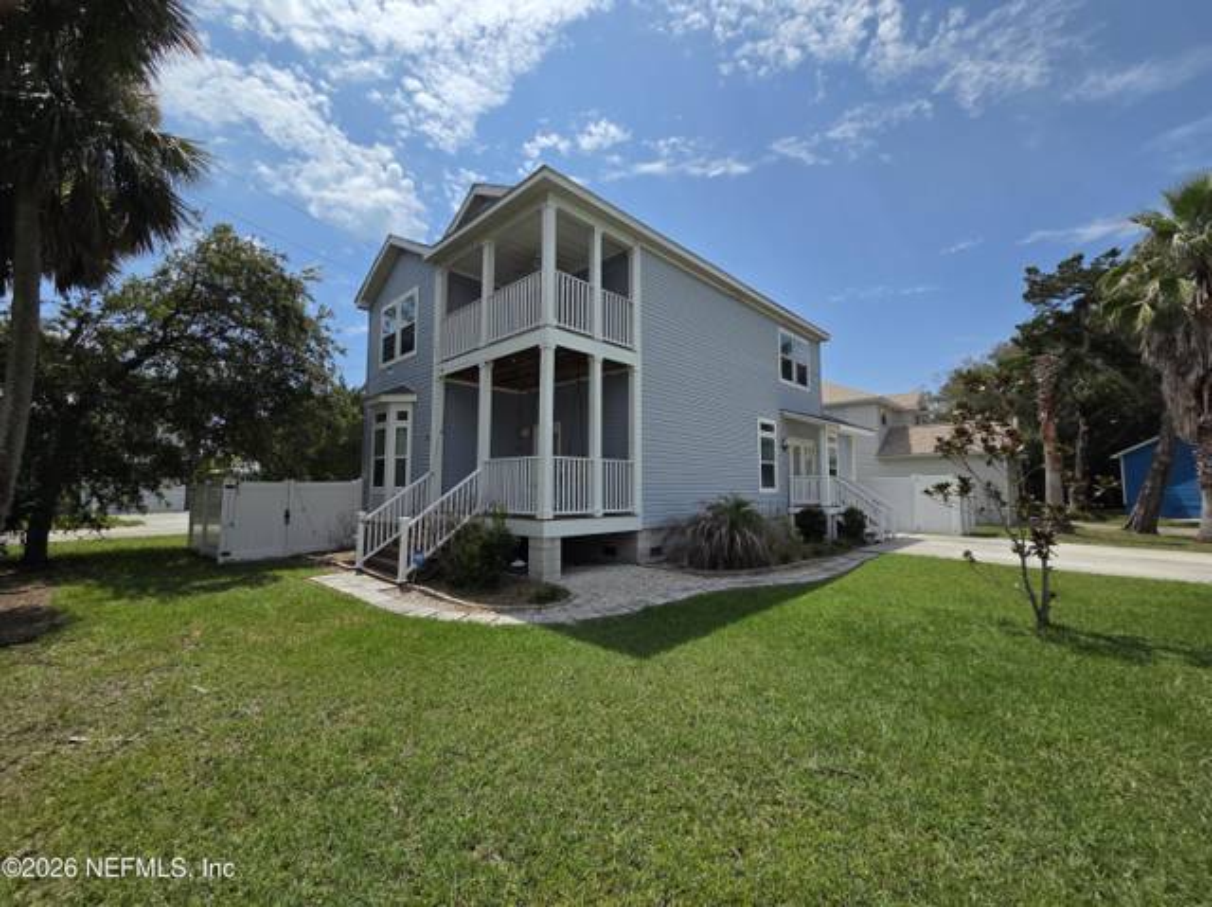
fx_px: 455
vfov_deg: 89.8
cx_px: 606
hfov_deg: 106.2
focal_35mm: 13
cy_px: 454
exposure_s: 1/4142
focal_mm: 2.2
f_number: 2.2
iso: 50
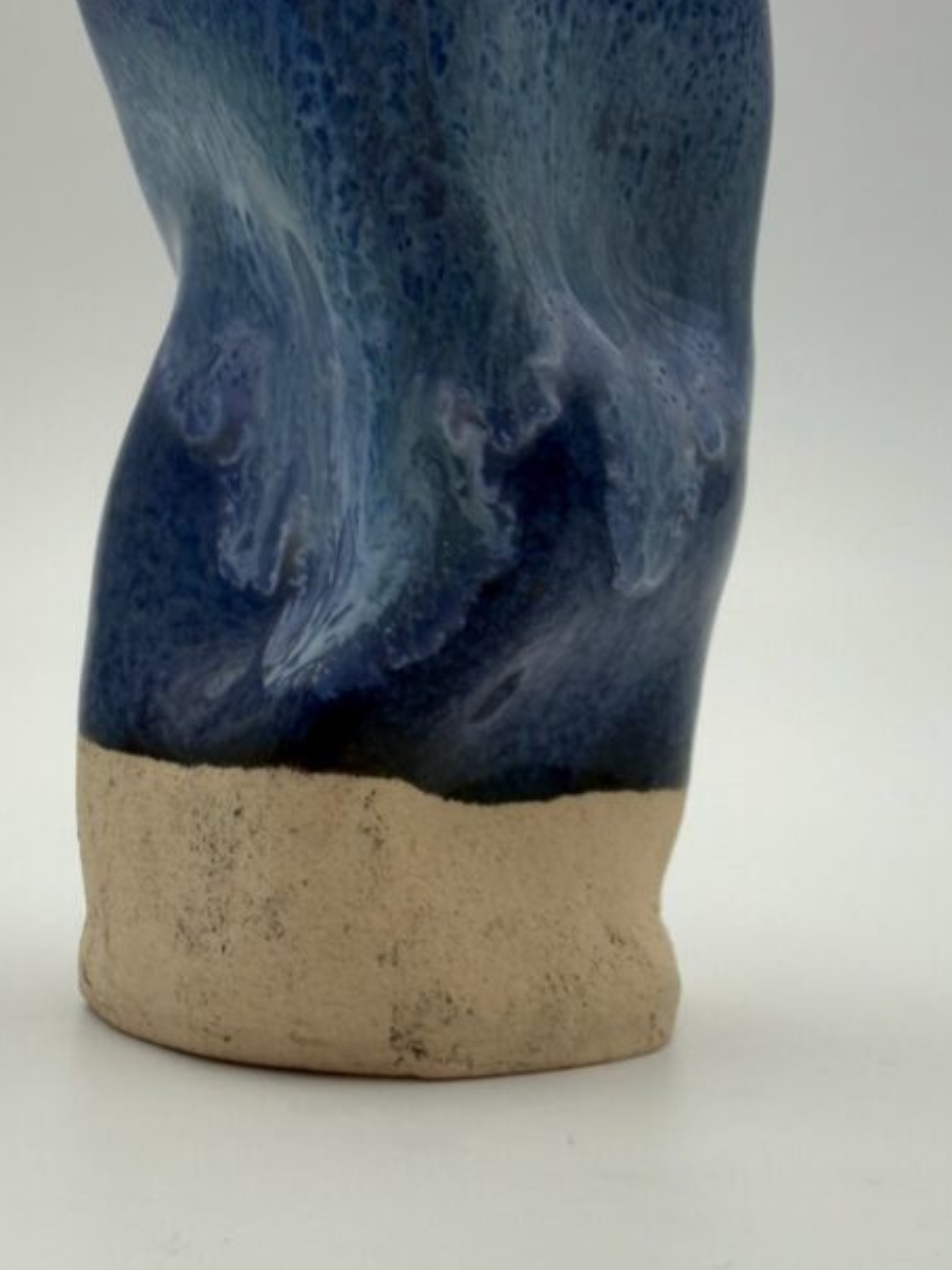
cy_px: 590
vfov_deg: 42.9
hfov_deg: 32.8
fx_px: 1613
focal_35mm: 44
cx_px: 375
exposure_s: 1/136
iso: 40
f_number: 2.2
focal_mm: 2.22
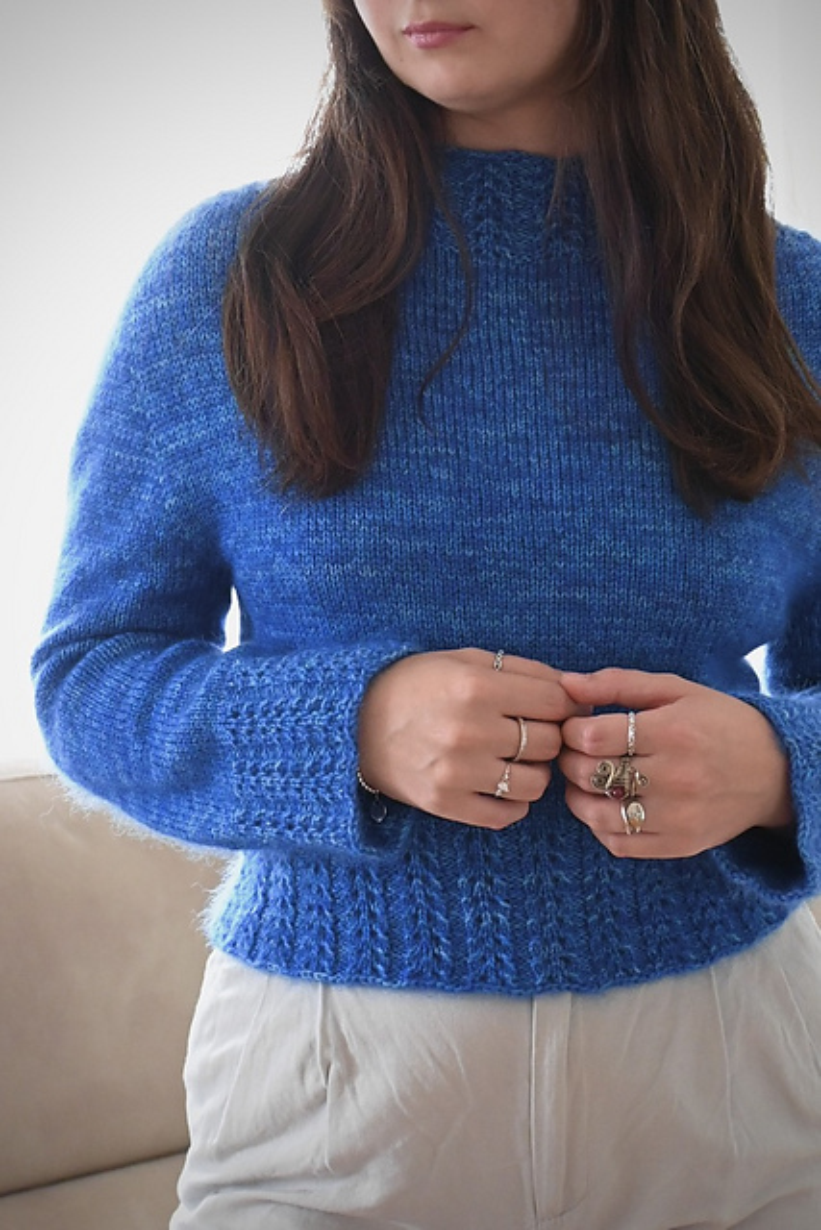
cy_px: 615
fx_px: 1359
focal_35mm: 40
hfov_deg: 33.6
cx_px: 410
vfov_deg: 48.7
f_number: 4.5
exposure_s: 1/60
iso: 1600
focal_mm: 26.5
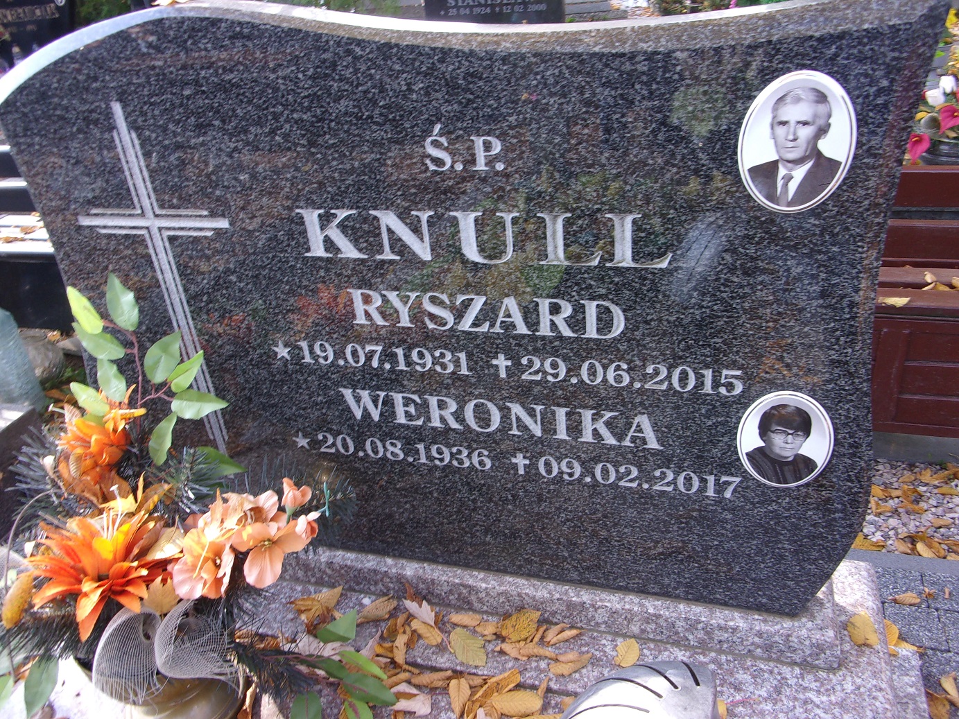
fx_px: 776
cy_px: 360
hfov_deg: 63.4
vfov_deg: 49.7
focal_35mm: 28
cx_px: 480
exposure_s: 1/34
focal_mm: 5.1
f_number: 3.9
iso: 80
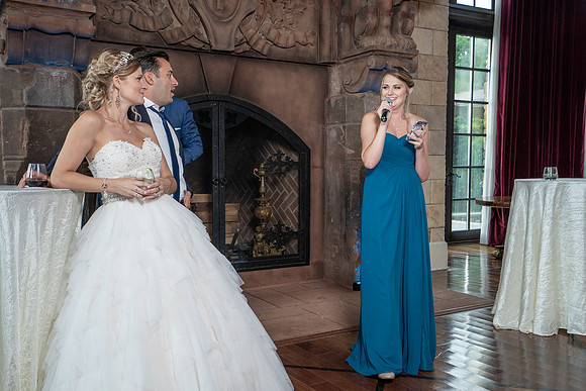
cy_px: 200
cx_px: 287
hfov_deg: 53.4
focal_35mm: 36
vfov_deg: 37.1
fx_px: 583
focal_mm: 35
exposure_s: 1/100
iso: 1600
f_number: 5.6
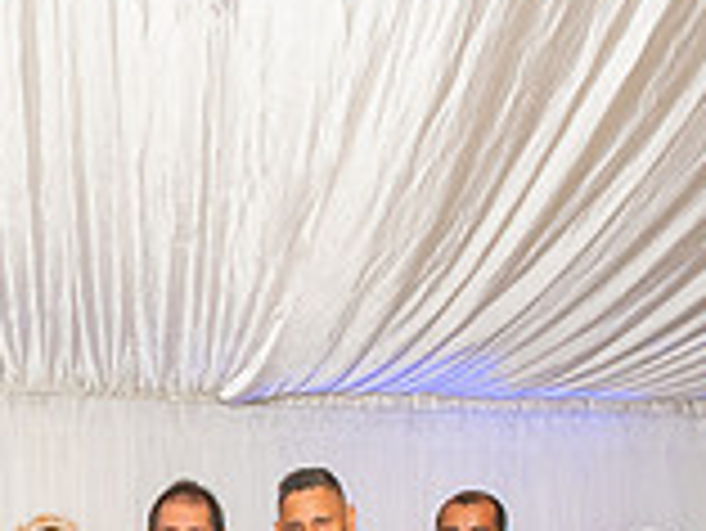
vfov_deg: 16.3
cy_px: 731
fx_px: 1735
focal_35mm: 85
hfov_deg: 21.7
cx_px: -81
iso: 1000
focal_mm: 24
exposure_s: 1/160
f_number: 2.8
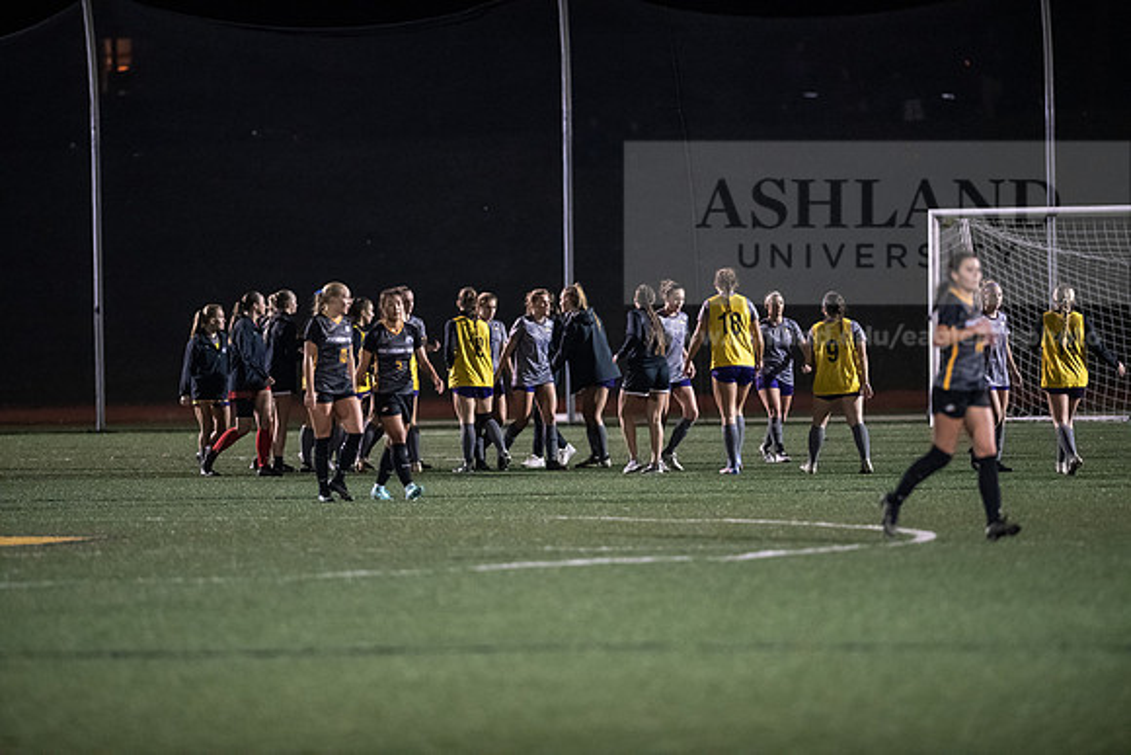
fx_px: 9427
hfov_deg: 6.9
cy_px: 378
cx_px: 566
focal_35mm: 300
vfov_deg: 4.6
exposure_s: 1/800
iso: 8000
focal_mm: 300
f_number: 2.8
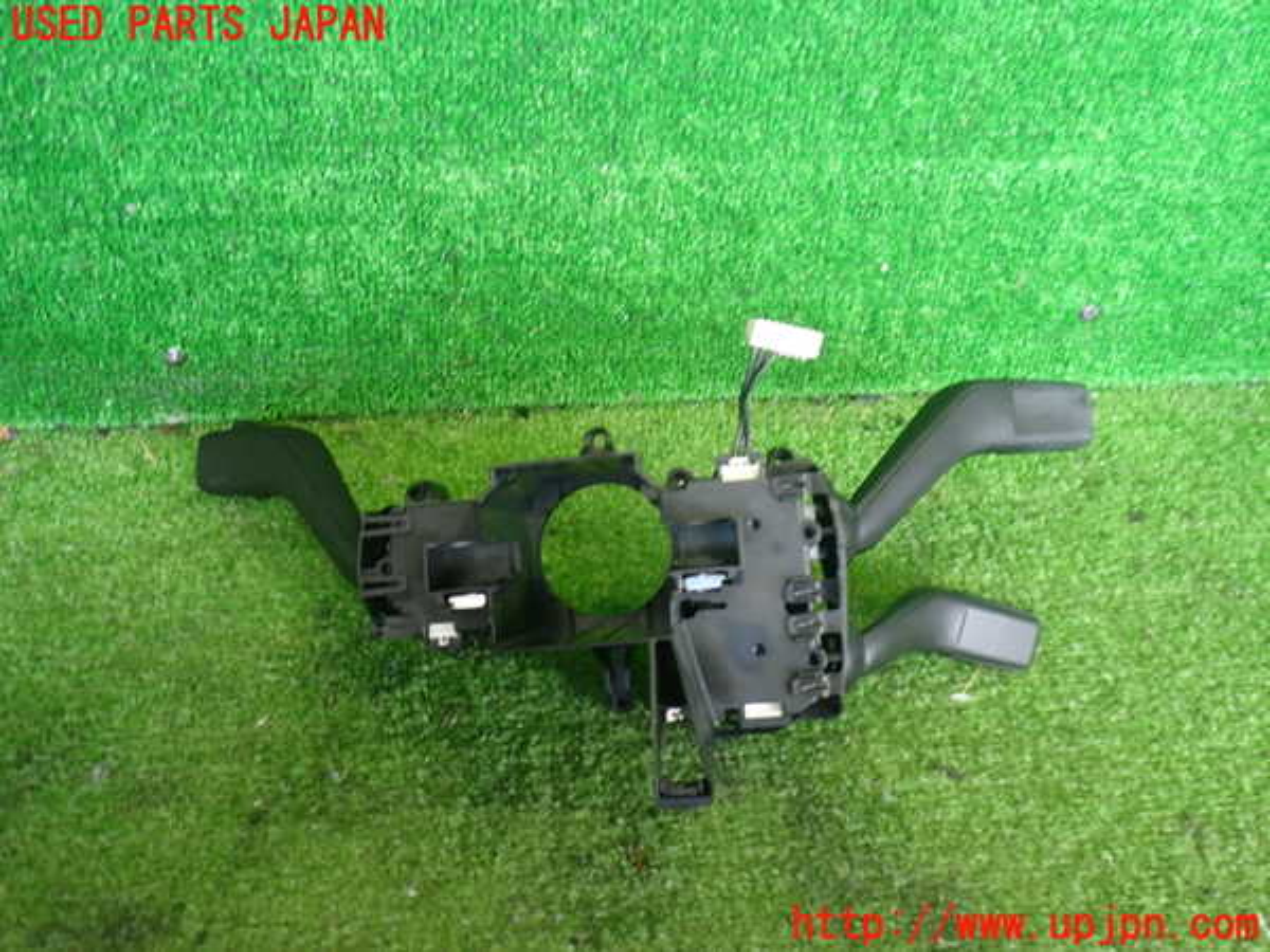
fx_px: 1101
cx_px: 635
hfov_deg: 60.0
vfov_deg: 46.8
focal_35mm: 30
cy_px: 476
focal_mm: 5.4
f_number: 2.3
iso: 200
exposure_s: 1/30
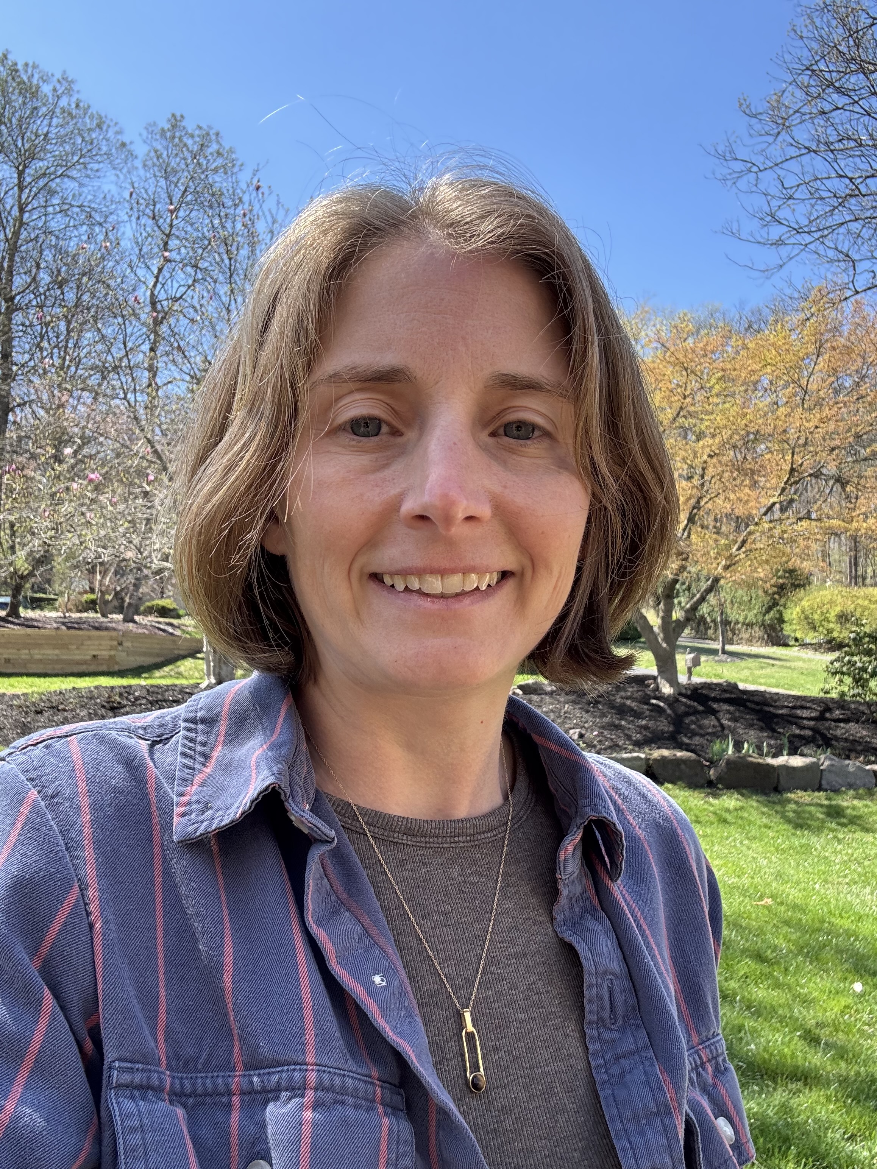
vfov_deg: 60.0
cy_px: 584
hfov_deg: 46.8
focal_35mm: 30
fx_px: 1013
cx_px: 438
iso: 25
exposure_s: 1/228
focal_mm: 2.69
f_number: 1.9
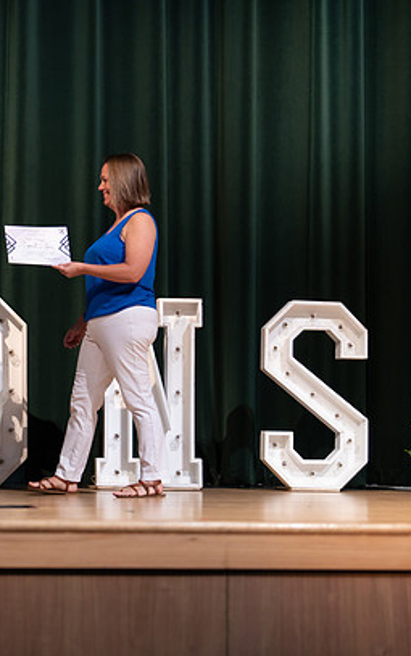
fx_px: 1449
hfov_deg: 15.9
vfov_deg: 25.5
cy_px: 327
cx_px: 19
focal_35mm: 81
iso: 500
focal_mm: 50
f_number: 1.2
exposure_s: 1/320
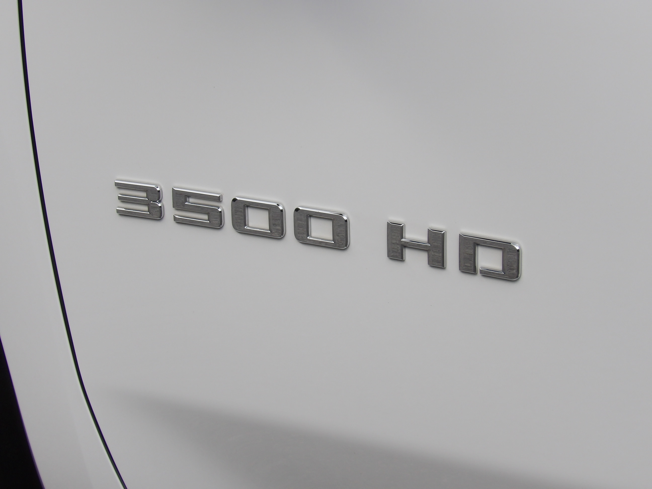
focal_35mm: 102
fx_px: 1921
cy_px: 244
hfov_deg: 19.3
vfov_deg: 14.5
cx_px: 326
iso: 100
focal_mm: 18.2
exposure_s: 1/166
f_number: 5.1
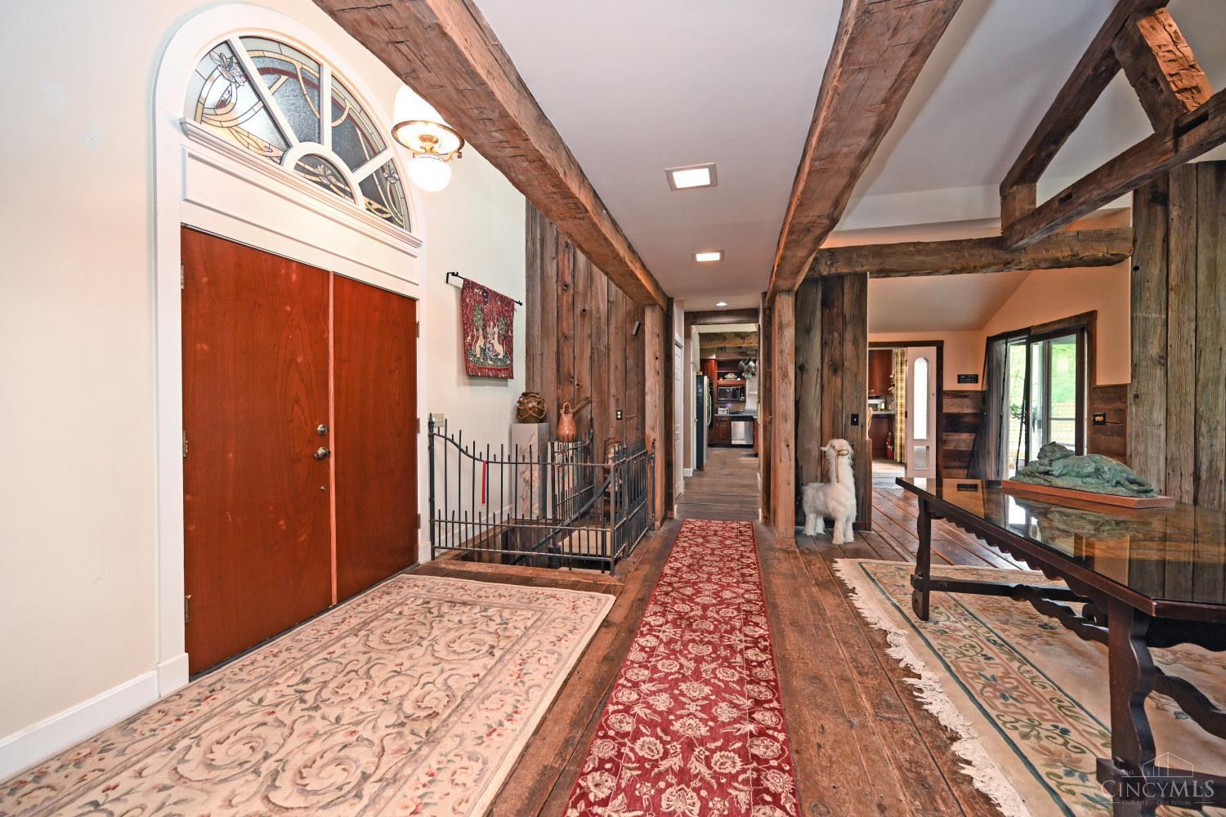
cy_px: 408
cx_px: 613
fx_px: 477
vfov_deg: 81.2
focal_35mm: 14
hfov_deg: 104.3
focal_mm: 14
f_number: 4
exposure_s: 1/60
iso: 1100
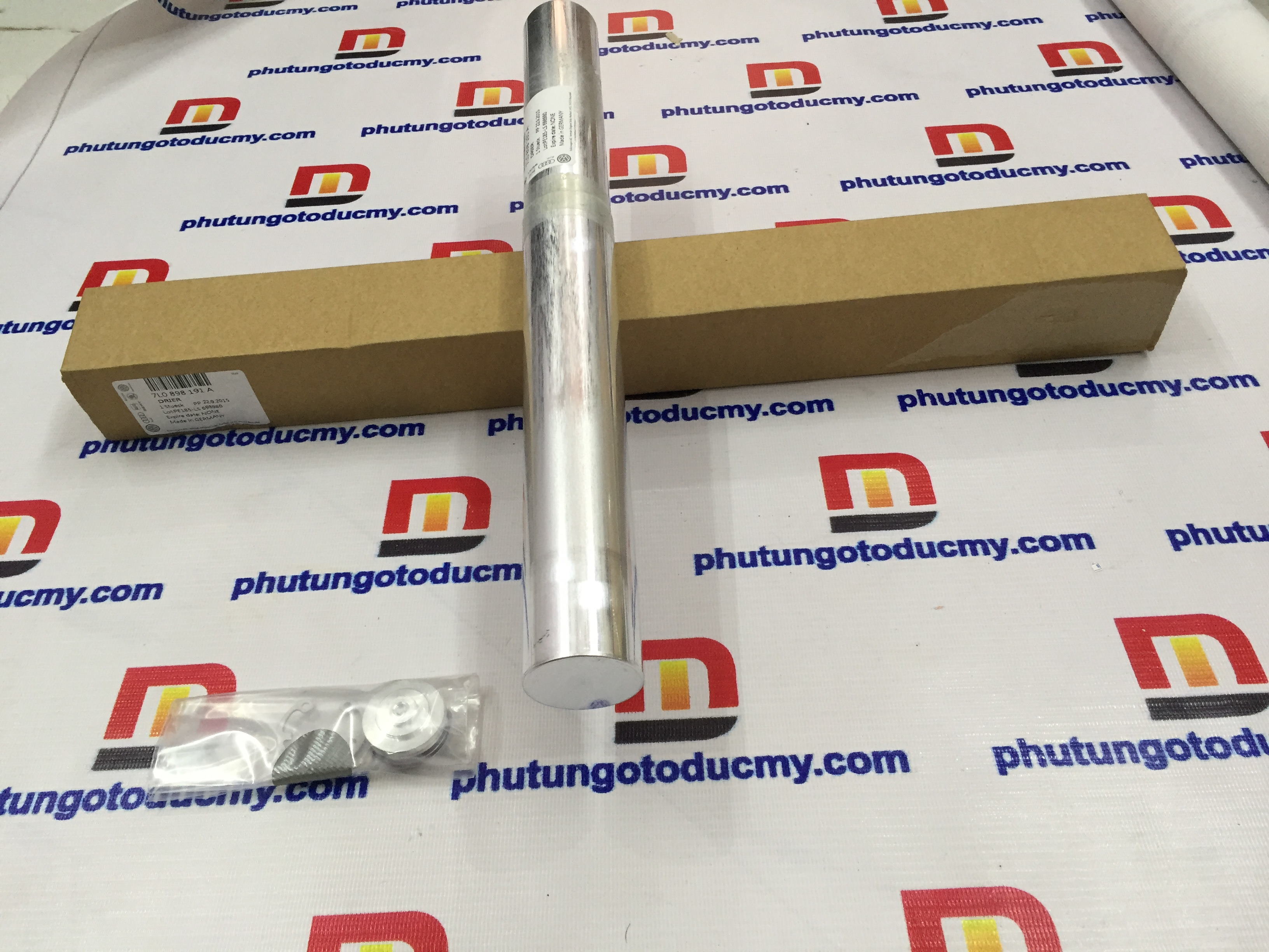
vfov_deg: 48.2
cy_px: 476
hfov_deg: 61.7
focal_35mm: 29
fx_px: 1063
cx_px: 634
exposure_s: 1/33
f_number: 2.2
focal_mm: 4.15
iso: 80
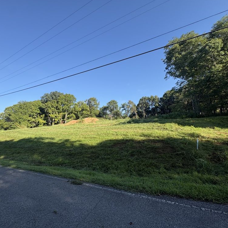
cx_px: 92
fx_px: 127
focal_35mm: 17
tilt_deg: +9.6
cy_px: 114
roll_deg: +0.1
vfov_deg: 84.0
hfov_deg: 83.0
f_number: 2.2
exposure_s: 1/910
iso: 50
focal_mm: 2.22
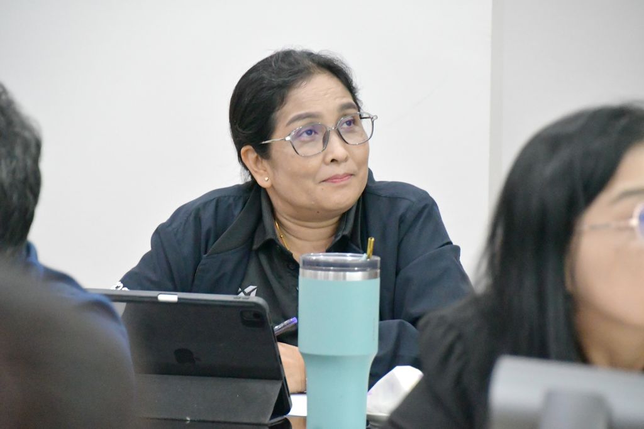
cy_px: 214
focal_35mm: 240
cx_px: 322
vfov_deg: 5.7
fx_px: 4294
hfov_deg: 8.6
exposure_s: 1/200
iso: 12800
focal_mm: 160
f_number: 6
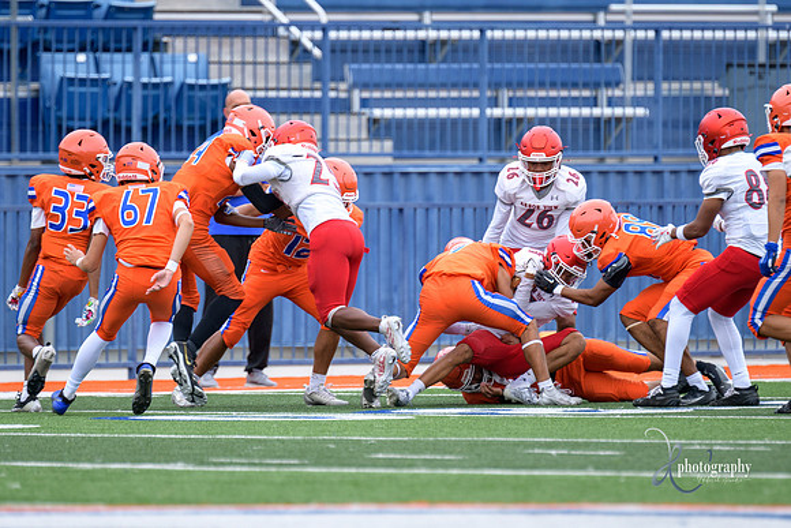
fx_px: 11455
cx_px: 372
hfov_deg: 4.0
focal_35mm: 521
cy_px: 266
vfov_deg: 2.6
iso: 360
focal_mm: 300
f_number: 2.8
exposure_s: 1/1000
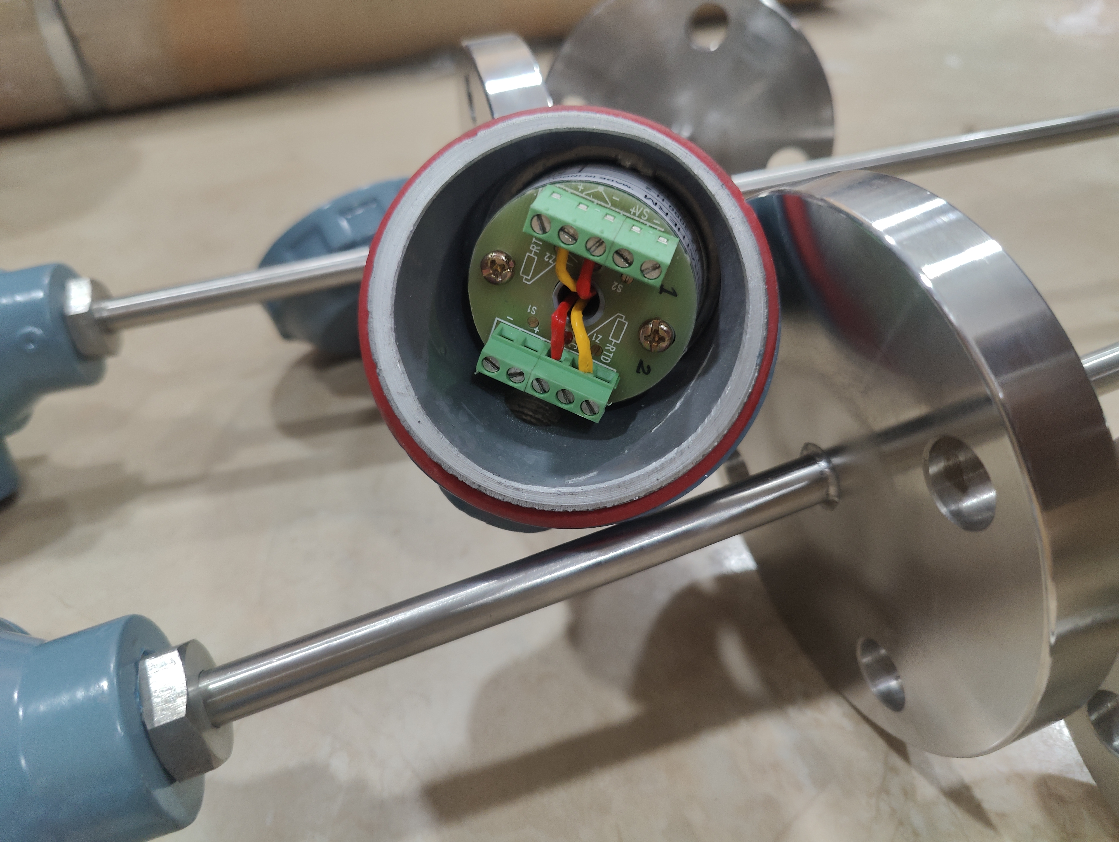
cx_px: 560
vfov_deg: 59.0
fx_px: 744
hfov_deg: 73.9
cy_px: 421
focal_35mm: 23
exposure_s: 1/100
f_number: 1.8
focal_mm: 6.06
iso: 400
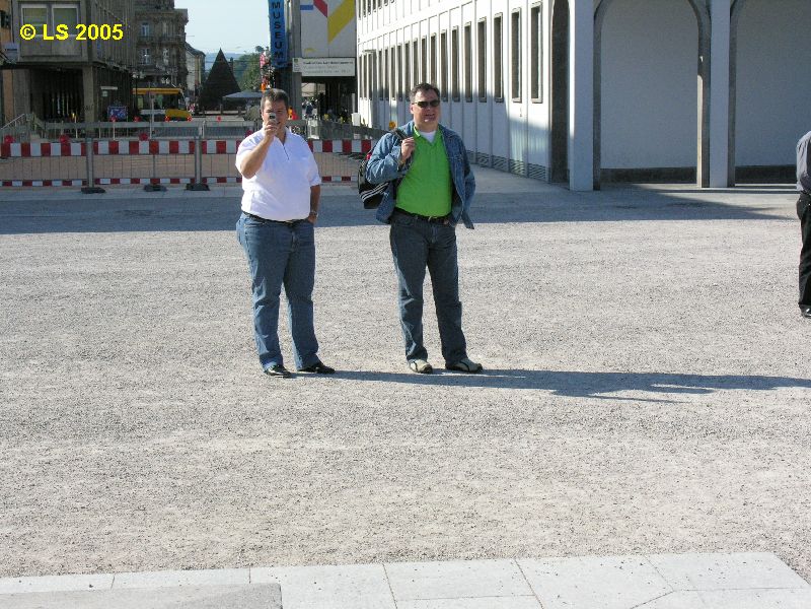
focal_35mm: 78
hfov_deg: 25.0
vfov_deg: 18.9
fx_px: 1827
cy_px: 304
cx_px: 406
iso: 200
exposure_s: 1/355
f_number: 7.6
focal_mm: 19.8
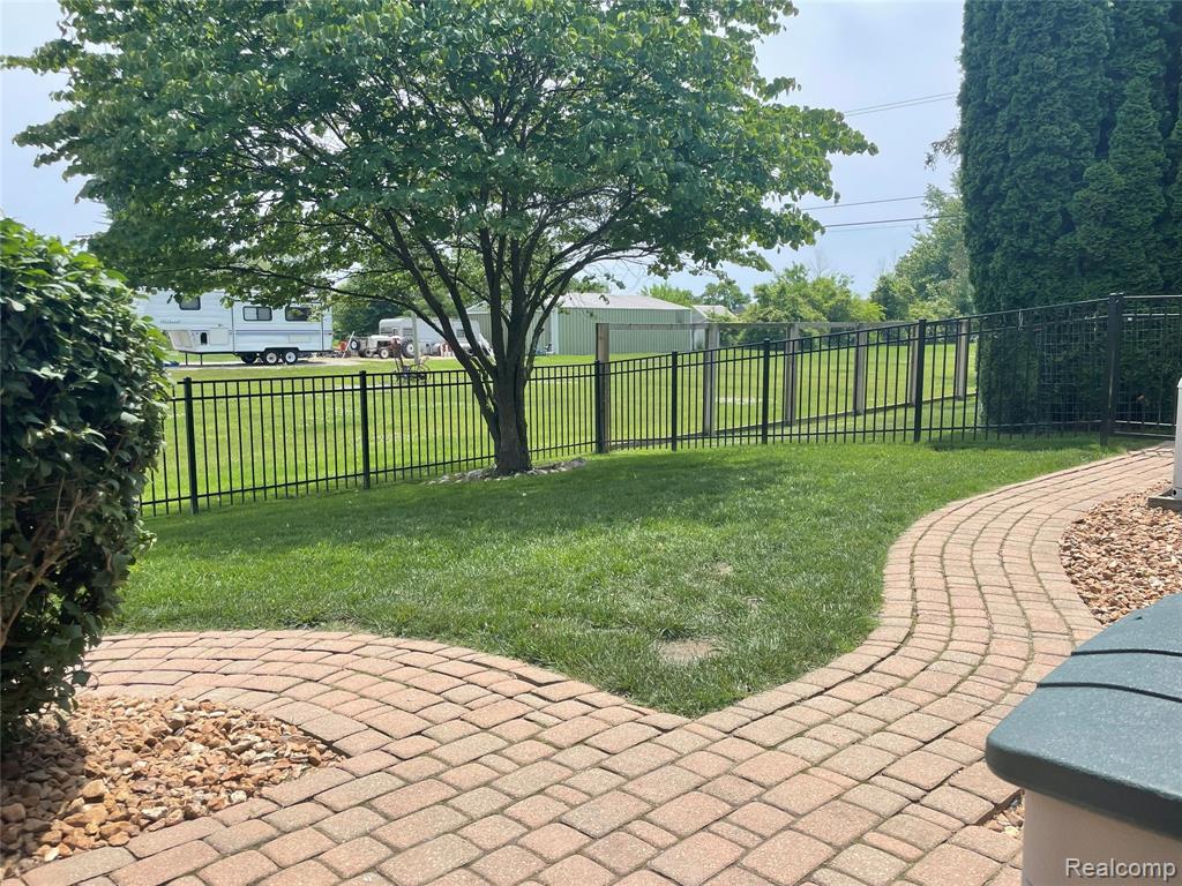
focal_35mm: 26
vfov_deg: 53.1
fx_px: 888
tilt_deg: -7.3
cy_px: 443
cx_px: 591
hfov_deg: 67.3
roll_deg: +0.4
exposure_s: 1/2132
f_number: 1.6
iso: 32
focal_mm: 4.2
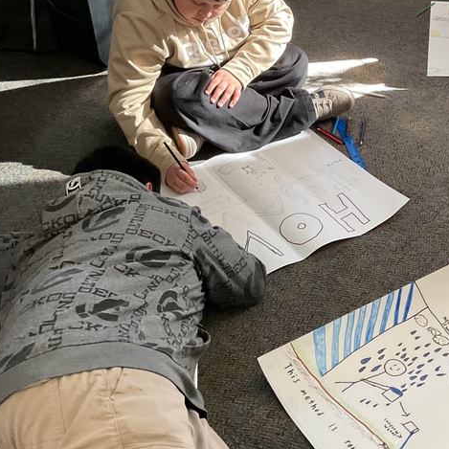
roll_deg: -1.2
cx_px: 354
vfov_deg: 30.5
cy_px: 190
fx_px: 822
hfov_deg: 29.9
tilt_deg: -34.2
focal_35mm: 56
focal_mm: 3
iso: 160
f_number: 1.8
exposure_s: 1/60
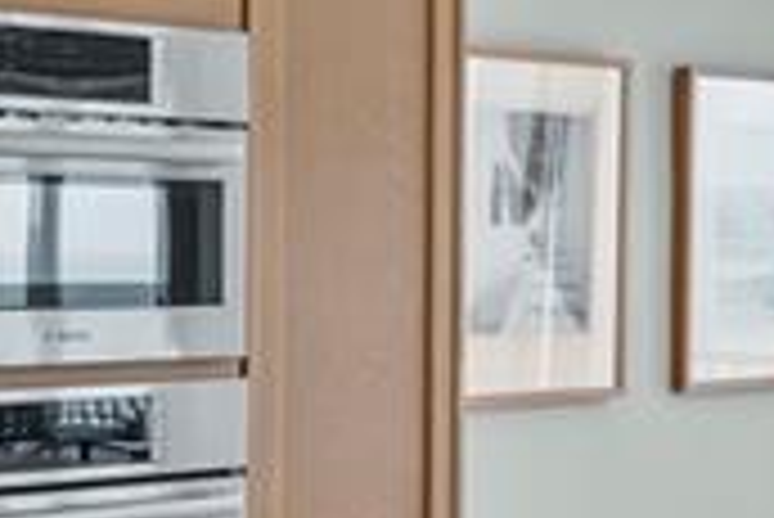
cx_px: 531
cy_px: 268
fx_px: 2302
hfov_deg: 19.0
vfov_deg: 12.8
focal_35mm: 107
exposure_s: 1/1.67
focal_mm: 18
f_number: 9
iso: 200
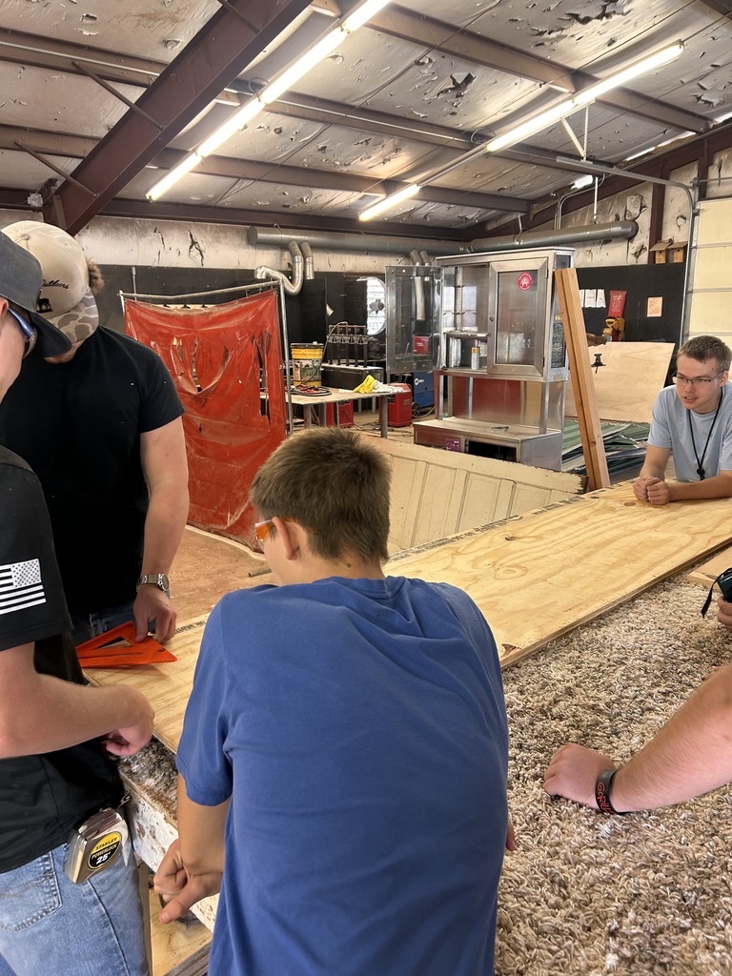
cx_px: 366
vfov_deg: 67.3
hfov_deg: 53.1
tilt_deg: -12.9
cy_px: 488
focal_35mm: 26
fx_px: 733
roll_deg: +1.2
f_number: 1.5
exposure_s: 1/41
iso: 125
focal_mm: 5.7
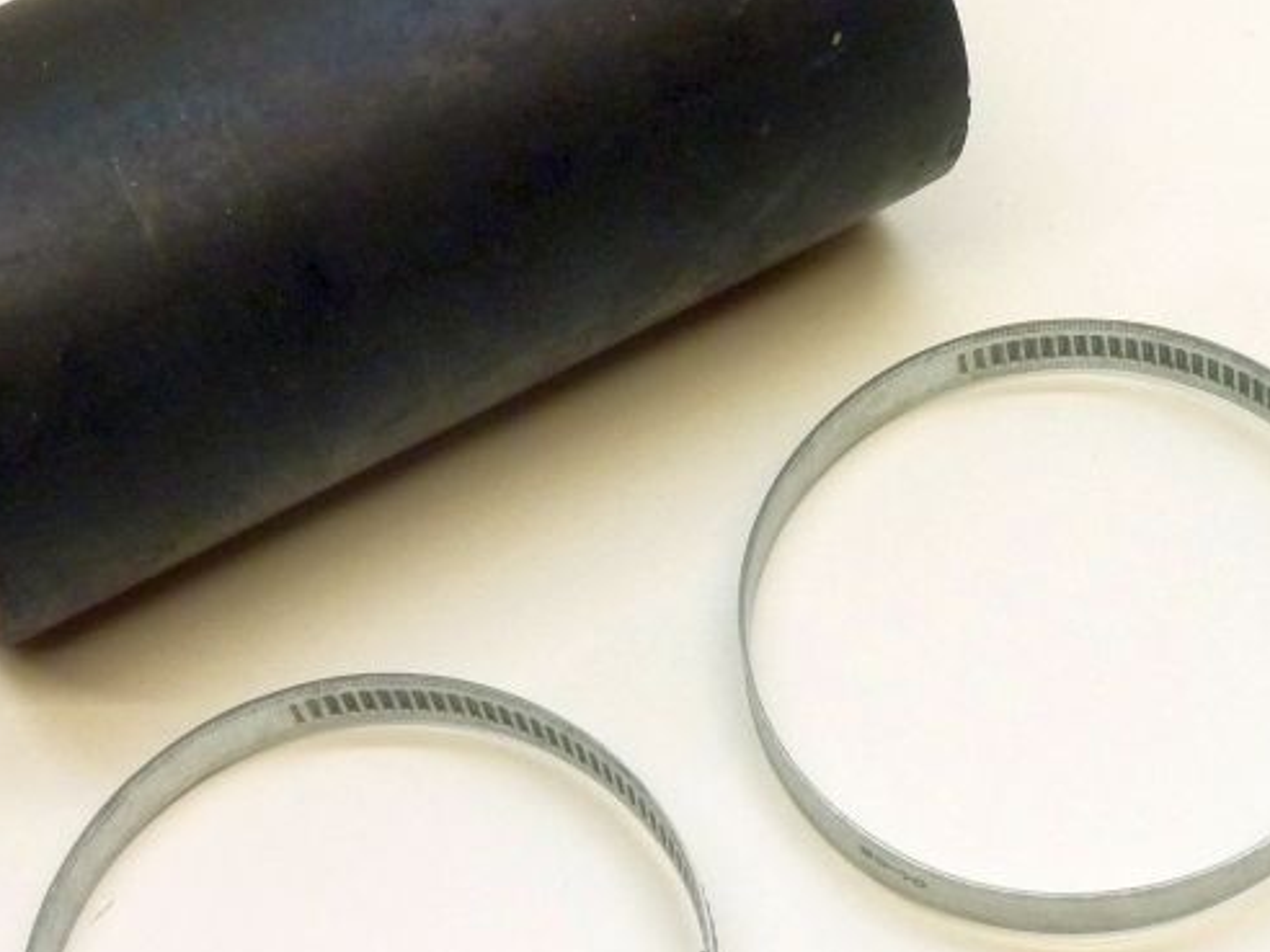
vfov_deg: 16.2
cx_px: 600
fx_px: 3339
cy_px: 552
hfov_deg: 21.5
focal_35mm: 91
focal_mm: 7.9
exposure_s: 1/30
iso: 320
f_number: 3.8
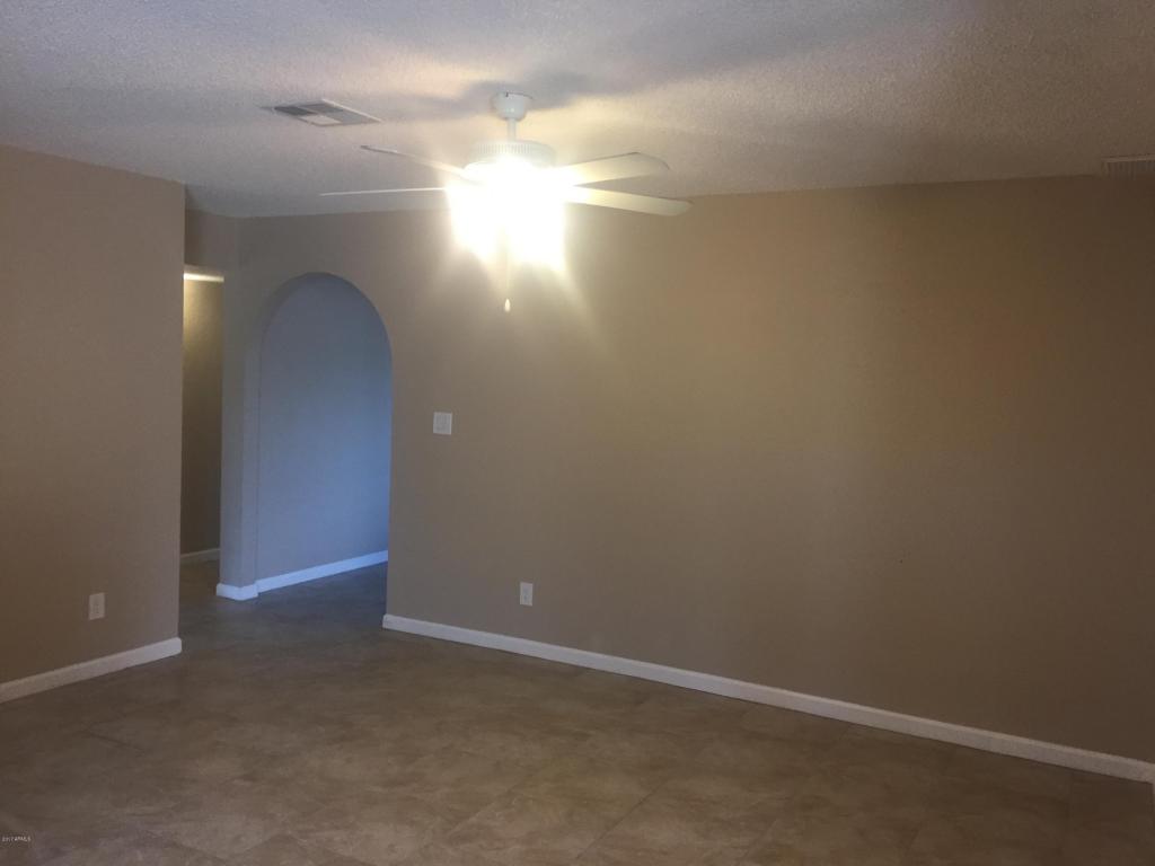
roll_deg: -2.3
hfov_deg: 61.7
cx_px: 578
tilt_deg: -3.2
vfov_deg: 48.2
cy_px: 433
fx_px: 968
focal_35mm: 29
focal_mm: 4.15
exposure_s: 1/30
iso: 50
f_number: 2.2
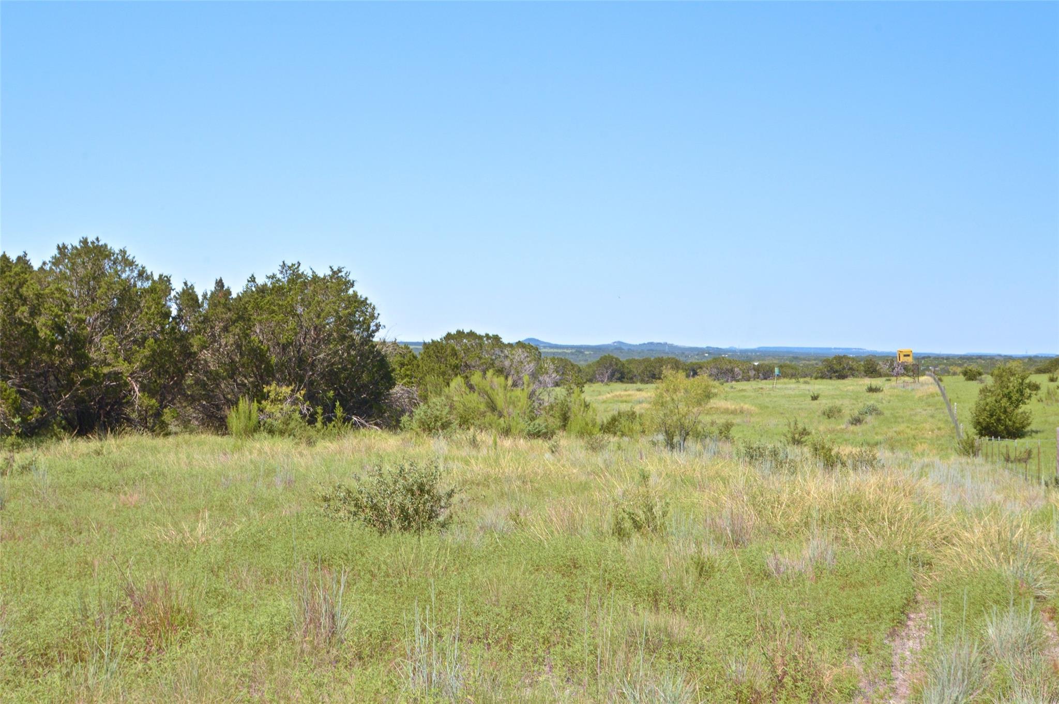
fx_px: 1058
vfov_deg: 36.8
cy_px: 352
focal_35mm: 36
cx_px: 530
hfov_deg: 53.2
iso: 200
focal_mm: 24
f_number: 14
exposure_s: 1/50
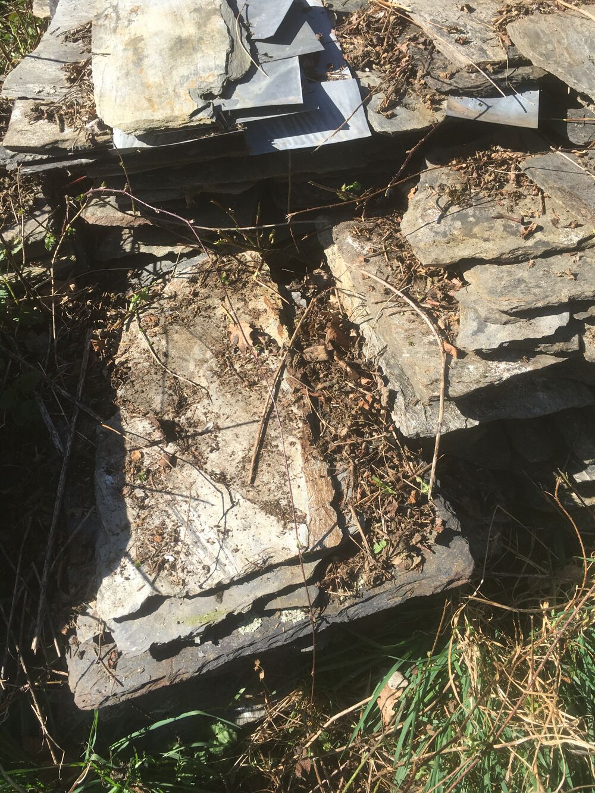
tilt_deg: -44.0
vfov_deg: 61.7
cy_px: 396
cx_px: 298
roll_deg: +1.2
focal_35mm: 29
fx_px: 665
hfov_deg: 48.2
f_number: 2.2
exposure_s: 1/793
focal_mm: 4.15
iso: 25
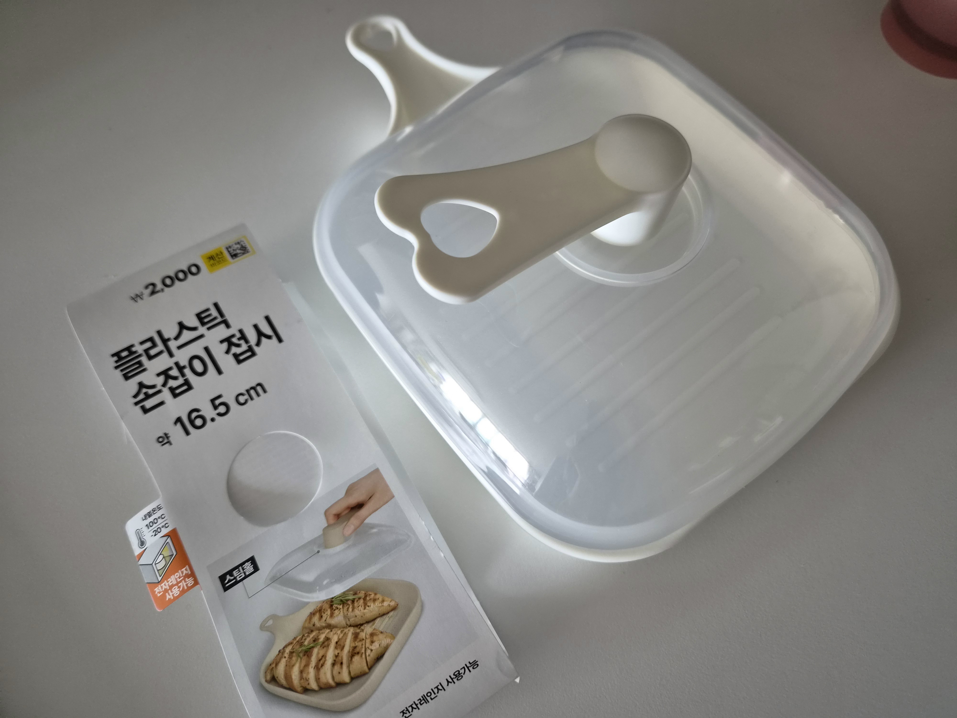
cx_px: 478
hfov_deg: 73.9
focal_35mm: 23
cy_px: 359
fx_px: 636
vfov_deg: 58.9
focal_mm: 5.4
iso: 640
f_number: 1.8
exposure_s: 1/120
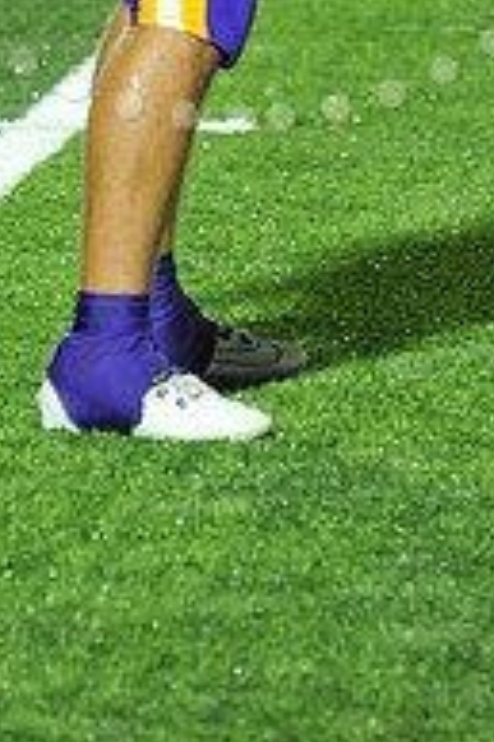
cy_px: -337
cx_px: 241
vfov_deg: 3.4
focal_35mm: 599
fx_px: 12351
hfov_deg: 2.3
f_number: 5.6
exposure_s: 1/320
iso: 4000
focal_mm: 200
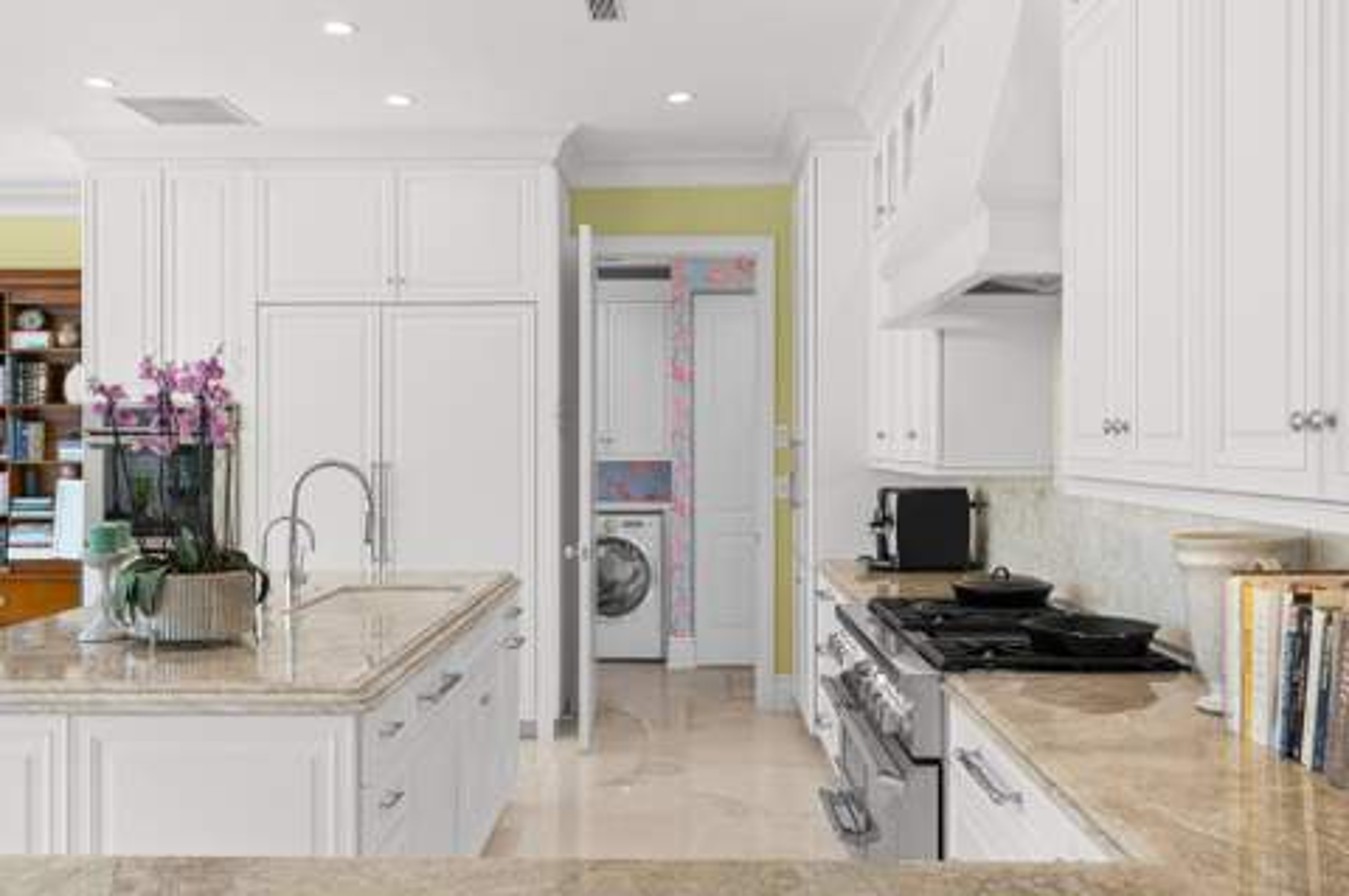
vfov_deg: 41.0
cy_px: 448
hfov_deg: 58.8
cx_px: 674
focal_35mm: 32
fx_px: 1198
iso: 250
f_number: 11
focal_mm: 32
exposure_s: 1/25
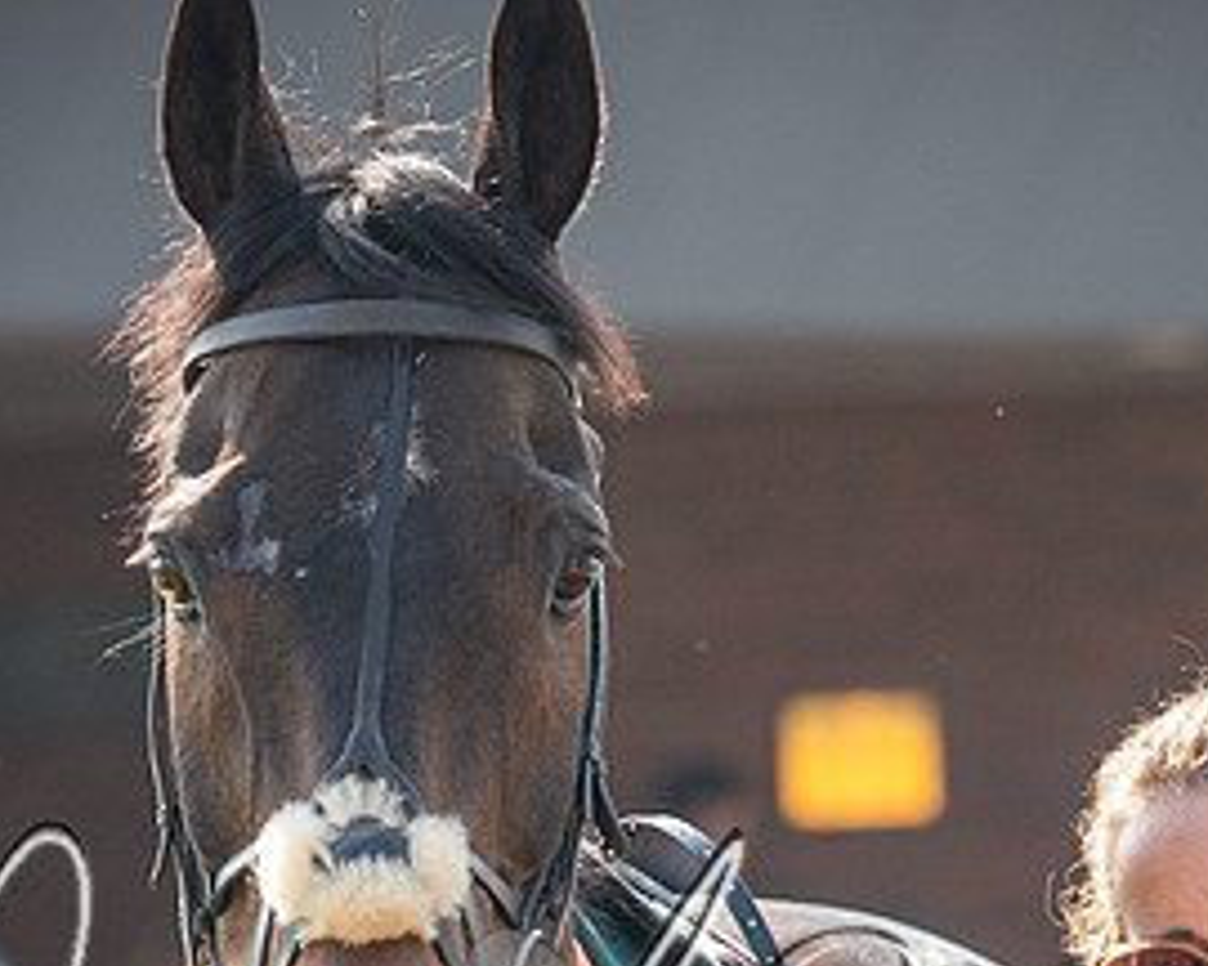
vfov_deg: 3.0
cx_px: 952
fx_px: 18269
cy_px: 781
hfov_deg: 3.8
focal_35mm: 511
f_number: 4
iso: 800
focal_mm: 135
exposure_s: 1/1400
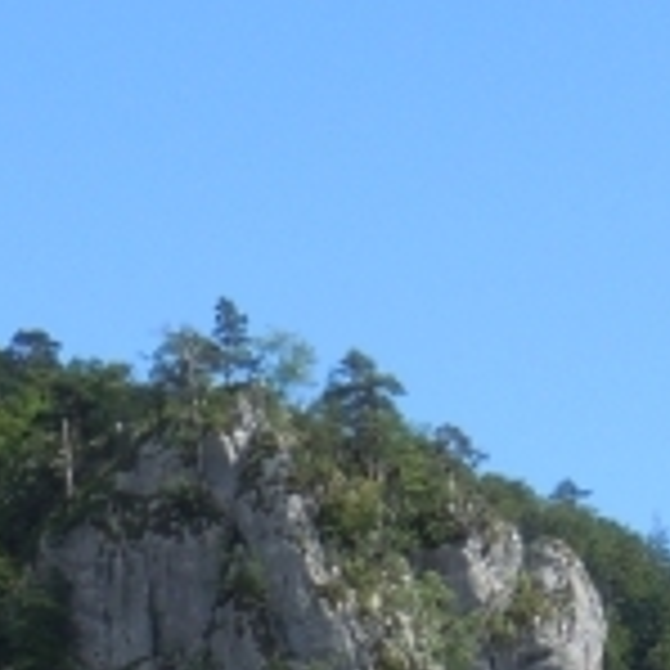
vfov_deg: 7.8
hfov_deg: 8.0
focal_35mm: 218
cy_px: 1093
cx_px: 144
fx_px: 4774
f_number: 3.4
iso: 100
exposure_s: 1/1000
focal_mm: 8.3
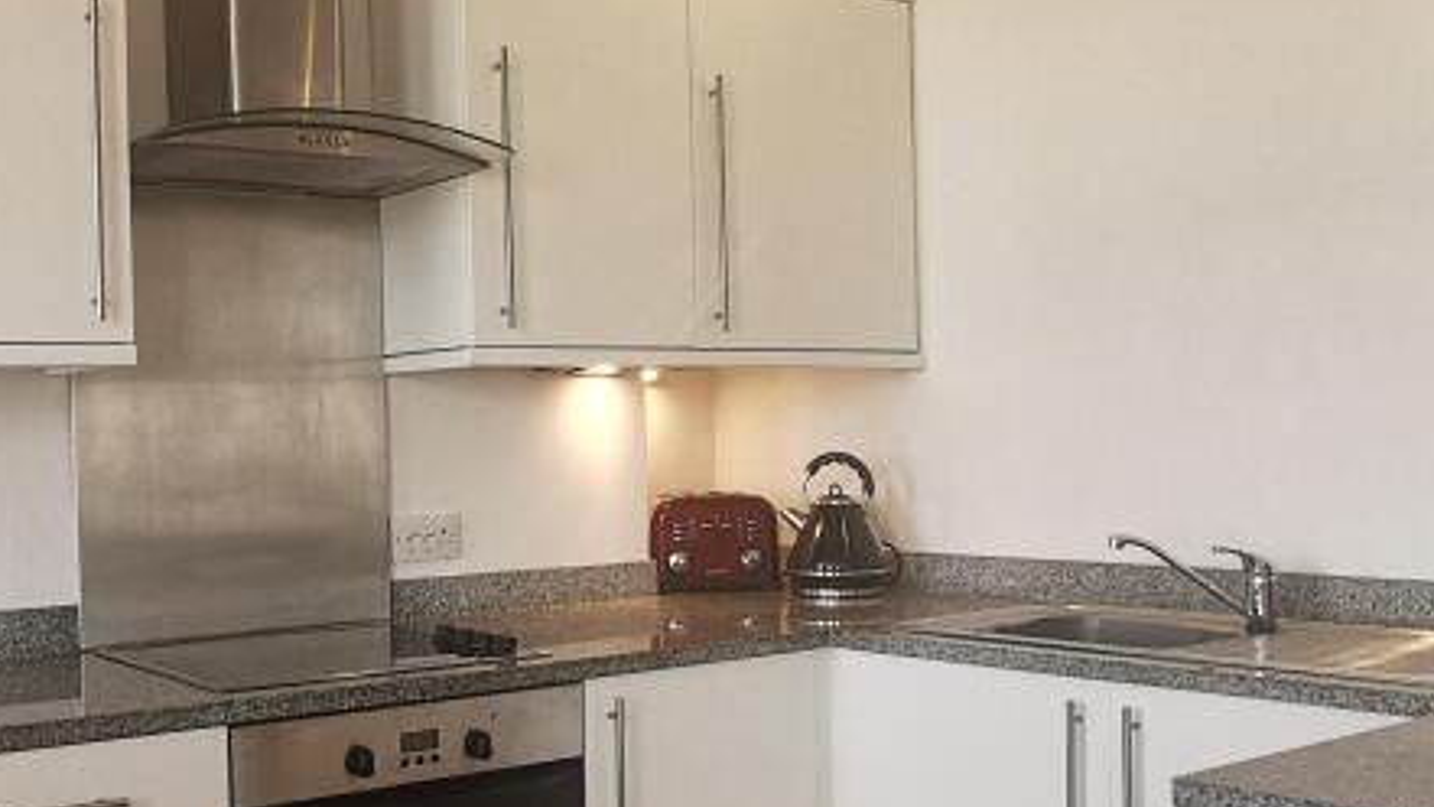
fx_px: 1635
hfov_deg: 46.4
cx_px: 449
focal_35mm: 43
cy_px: 485
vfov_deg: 27.6
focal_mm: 2.26
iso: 100
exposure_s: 1/50
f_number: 2.2
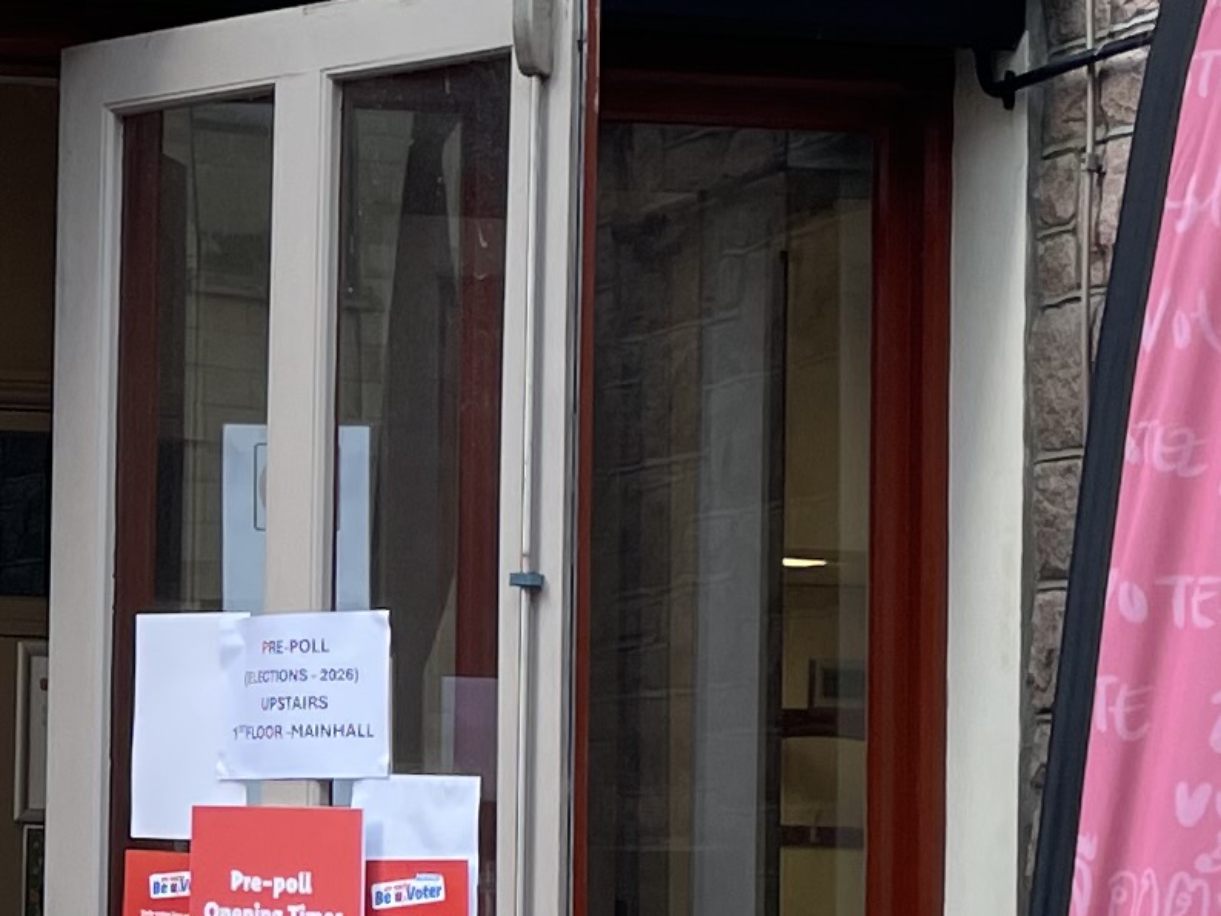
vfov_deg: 11.2
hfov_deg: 14.2
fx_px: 4657
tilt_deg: +3.6
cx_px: -455
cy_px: 618
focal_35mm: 132
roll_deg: -1.8
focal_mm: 4.2
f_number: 1.6
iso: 32
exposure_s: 1/247
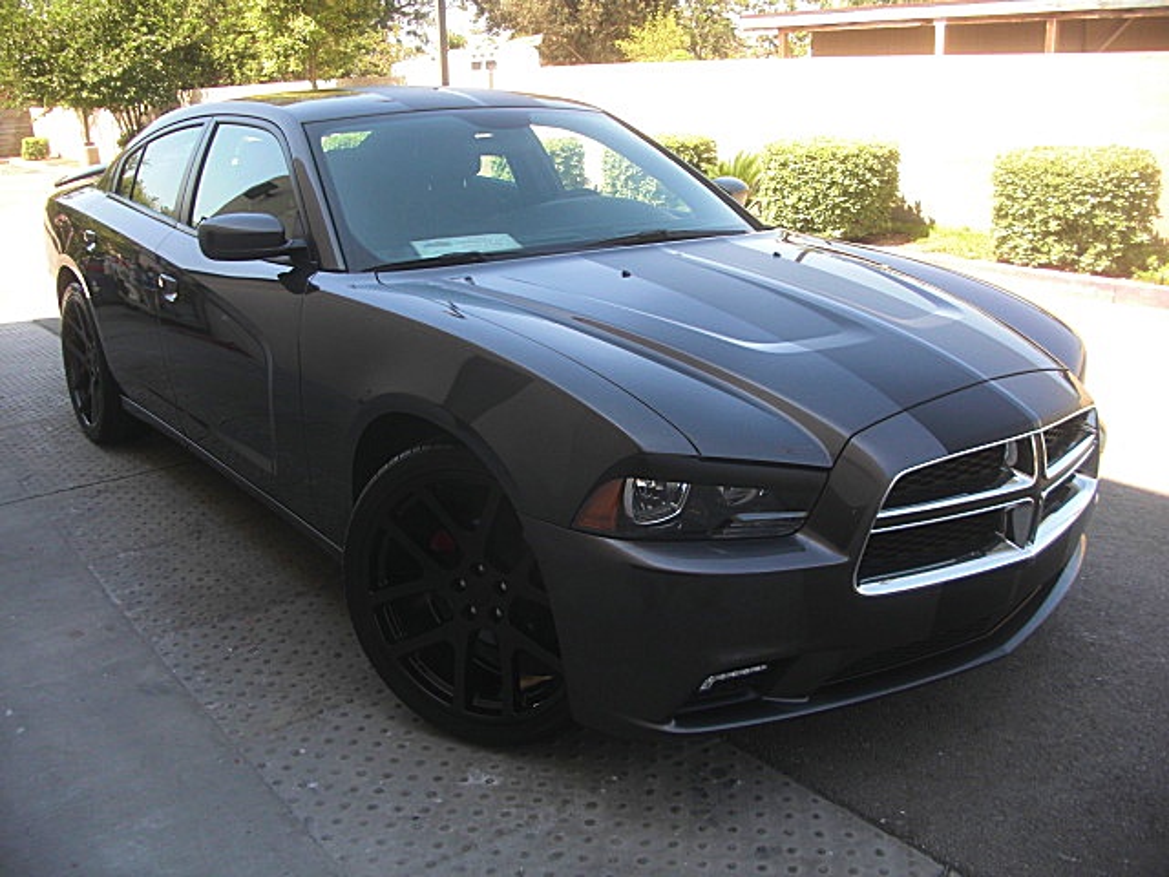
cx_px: 584
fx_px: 1216
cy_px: 438
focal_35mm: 36
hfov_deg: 51.4
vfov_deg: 39.7
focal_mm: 6.3
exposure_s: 1/160
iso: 50
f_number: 2.8
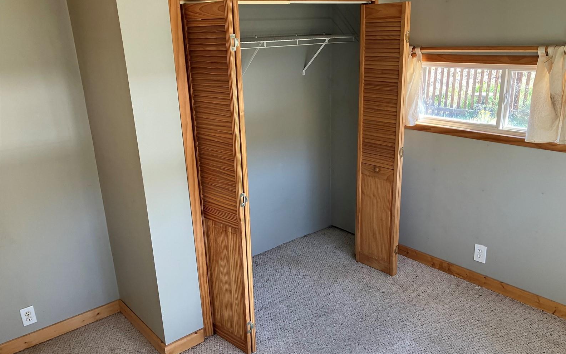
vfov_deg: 41.7
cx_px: 286
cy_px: 207
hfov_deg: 62.9
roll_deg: +1.4
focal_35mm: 30
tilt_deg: -19.8
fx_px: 463
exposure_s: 1/60
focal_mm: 3.99
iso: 64
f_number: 1.8
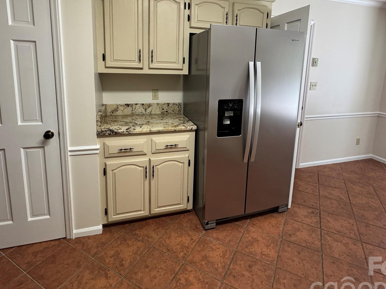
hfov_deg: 81.7
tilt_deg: -9.6
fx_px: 223
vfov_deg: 64.7
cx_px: 196
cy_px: 103
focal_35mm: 20
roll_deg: -2.0
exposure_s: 1/120
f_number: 2.2
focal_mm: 2.22
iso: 250
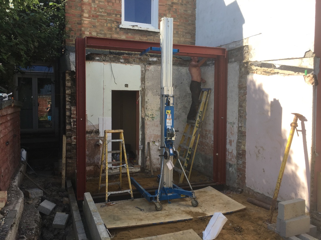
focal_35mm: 29
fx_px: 269
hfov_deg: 61.7
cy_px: 120
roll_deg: +0.4
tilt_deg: -0.3
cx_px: 160
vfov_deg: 48.2
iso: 25
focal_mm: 4.15
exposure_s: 1/620
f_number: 2.2
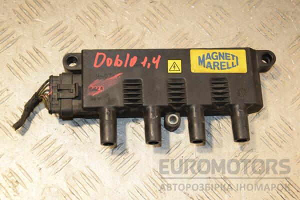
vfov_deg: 21.6
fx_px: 525
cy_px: 100
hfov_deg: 31.9
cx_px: 150
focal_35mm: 63
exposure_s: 1/200
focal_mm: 42
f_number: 6.3
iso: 800
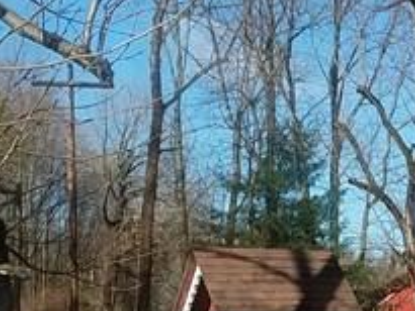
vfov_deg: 11.2
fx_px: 1559
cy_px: 368
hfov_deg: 14.9
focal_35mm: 130
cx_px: 405
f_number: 1.7
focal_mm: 4.2
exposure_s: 1/1964
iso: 40
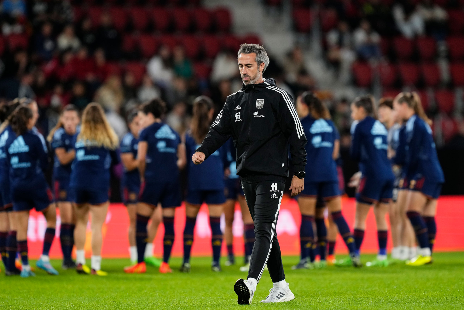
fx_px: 5155
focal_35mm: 400
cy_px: 155
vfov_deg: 3.4
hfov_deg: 5.2
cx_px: 232
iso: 2500
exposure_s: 1/1250
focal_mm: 400
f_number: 3.5
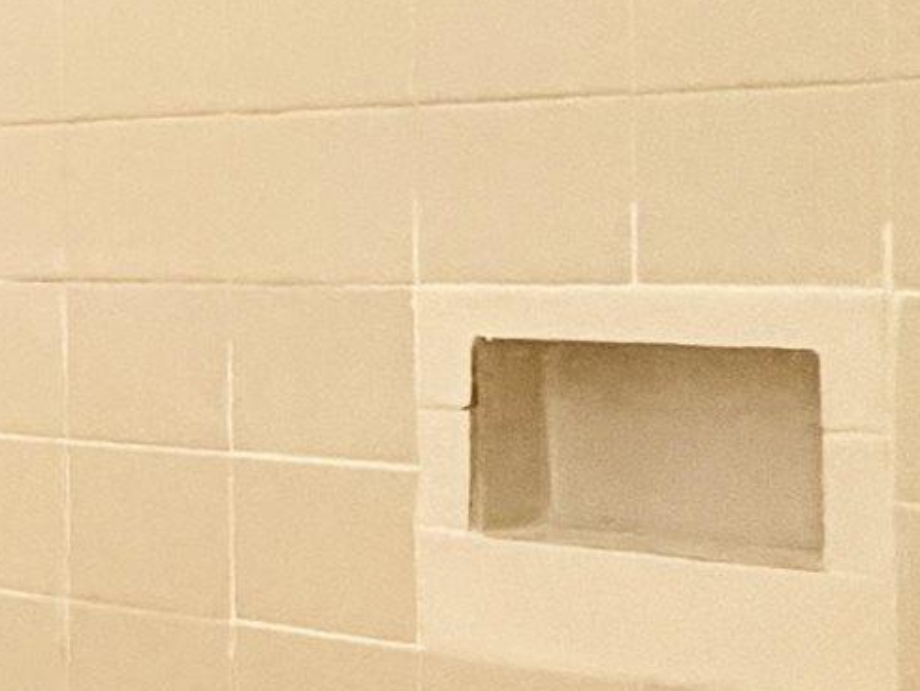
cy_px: 230
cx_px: -1364
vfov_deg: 16.8
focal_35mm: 88
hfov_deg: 14.1
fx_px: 2339
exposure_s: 1/60
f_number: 2.2
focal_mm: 2.22
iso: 250
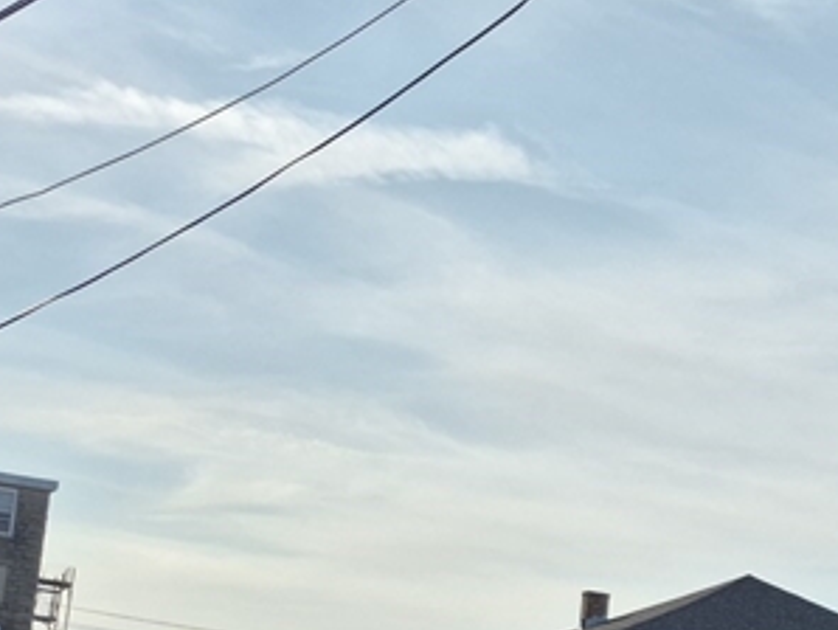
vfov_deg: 18.0
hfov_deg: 21.6
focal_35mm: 79
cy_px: 689
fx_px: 1914
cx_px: 1173
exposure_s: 1/2872
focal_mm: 5.4
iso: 25
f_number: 1.8
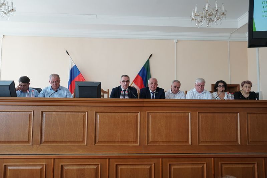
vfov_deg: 43.6
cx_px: 134
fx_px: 222
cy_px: 89
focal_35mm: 30
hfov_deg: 61.9
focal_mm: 20
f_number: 4
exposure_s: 1/100
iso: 800
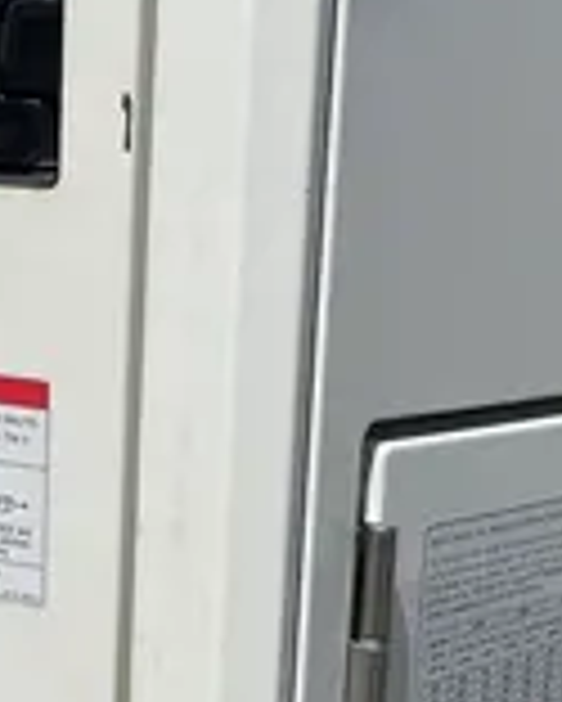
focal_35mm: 119
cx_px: 252
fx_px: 2472
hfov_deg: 13.0
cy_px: 844
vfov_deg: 15.6
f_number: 1.6
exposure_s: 1/13333
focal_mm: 4.2
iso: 50
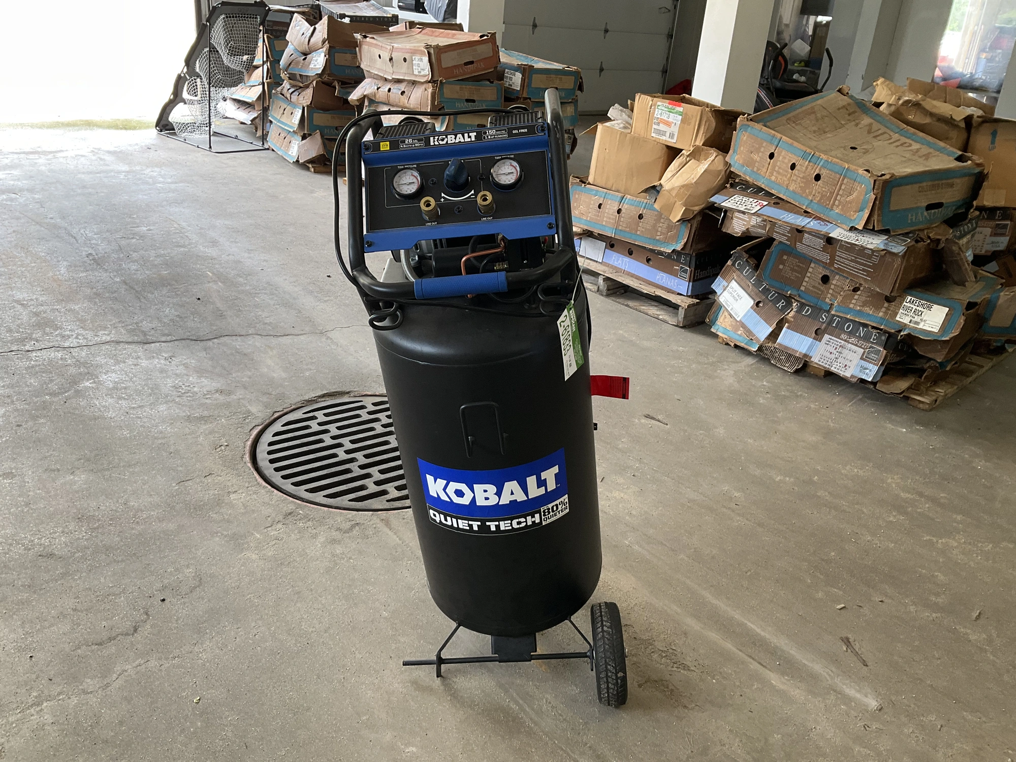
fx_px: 851
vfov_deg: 48.2
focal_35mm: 29
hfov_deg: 61.7
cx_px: 508
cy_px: 381
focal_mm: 3
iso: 40
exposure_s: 1/60
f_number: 1.8
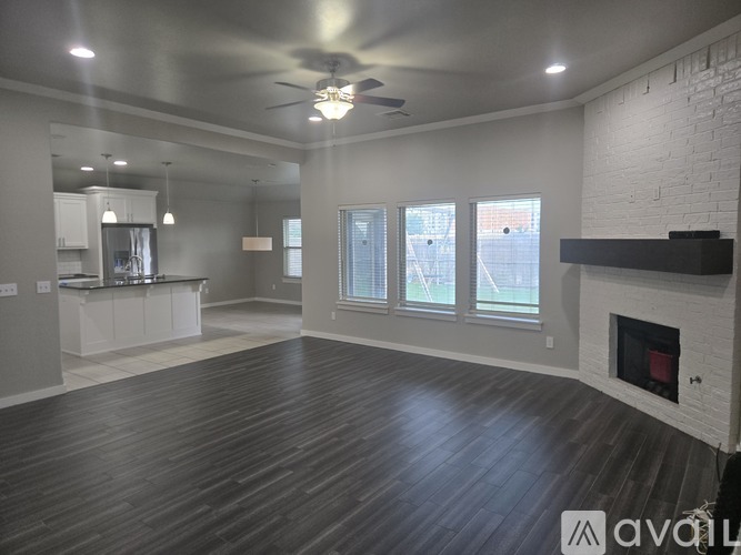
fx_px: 492
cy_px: 278
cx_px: 370
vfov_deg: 58.9
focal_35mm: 23
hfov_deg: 73.9
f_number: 1.8
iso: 160
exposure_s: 1/120
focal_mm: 5.4
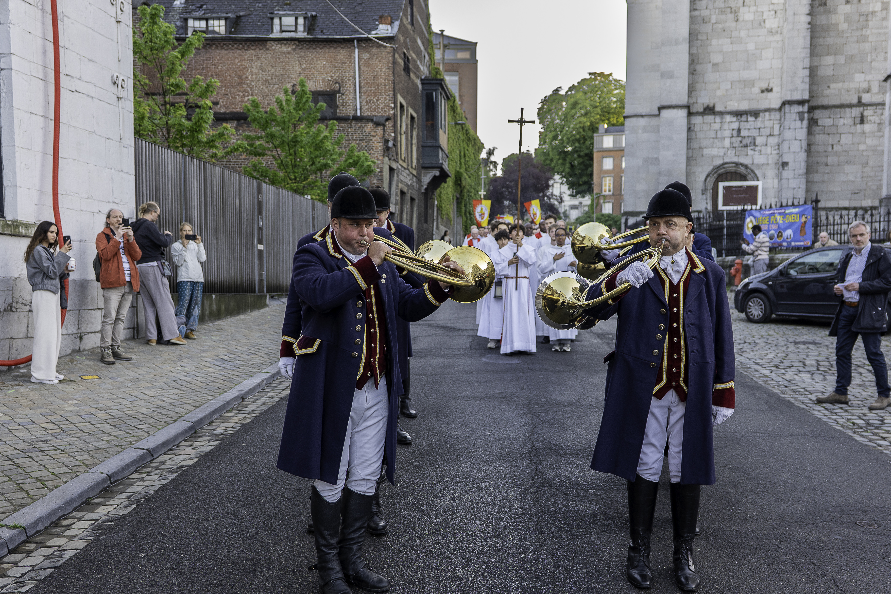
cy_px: 335
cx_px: 467
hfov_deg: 55.8
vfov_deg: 38.8
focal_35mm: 34
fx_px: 841
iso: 400
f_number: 3.5
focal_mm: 30
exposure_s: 1/200
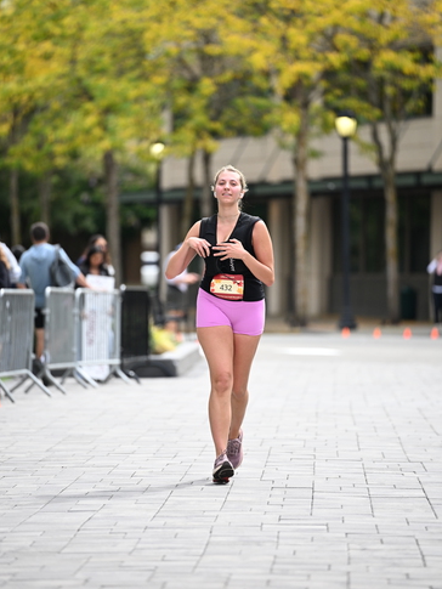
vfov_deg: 9.1
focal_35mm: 218
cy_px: 283
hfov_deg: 6.8
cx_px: 220
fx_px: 3710
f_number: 2.8
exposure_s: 1/2500
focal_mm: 200
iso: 640
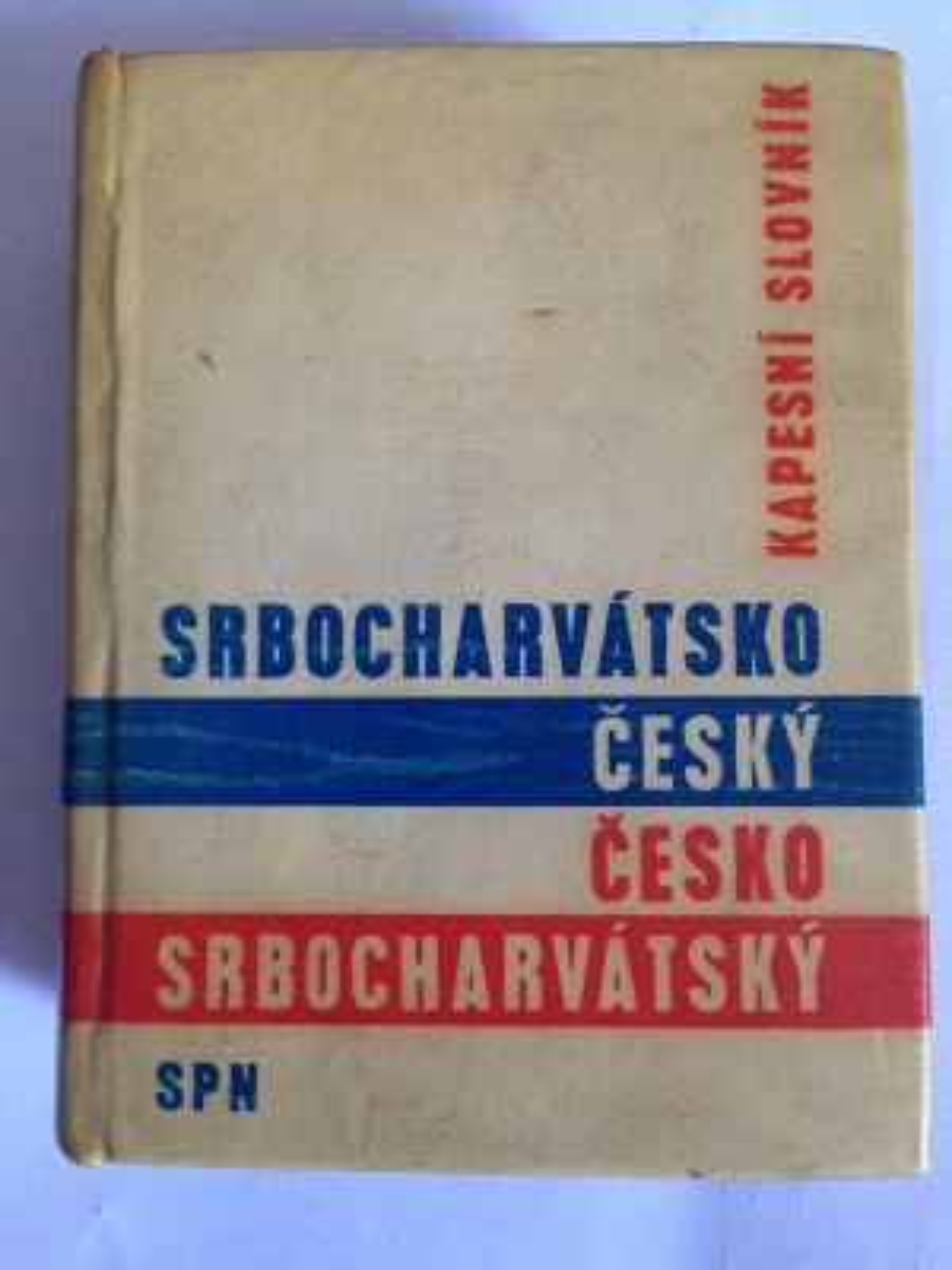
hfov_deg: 42.9
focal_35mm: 33
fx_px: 1210
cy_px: 635
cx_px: 476
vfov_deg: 55.4
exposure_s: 1/20
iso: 400
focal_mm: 4.12
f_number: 2.4
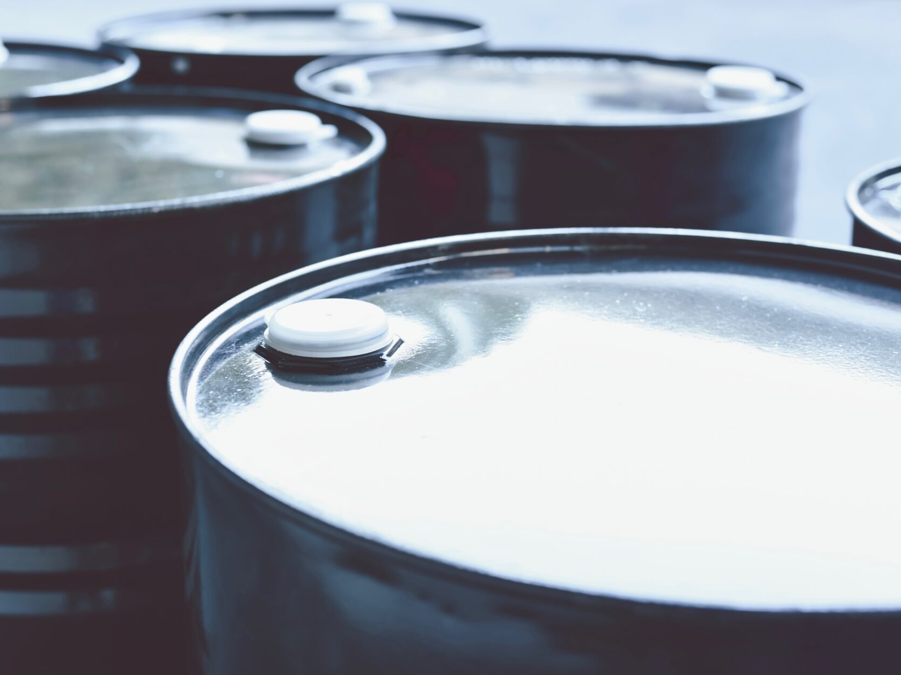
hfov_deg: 34.9
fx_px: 1431
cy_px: 340
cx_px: 397
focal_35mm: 55
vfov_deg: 26.6
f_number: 3.5
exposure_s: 1/30
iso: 250
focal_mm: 50
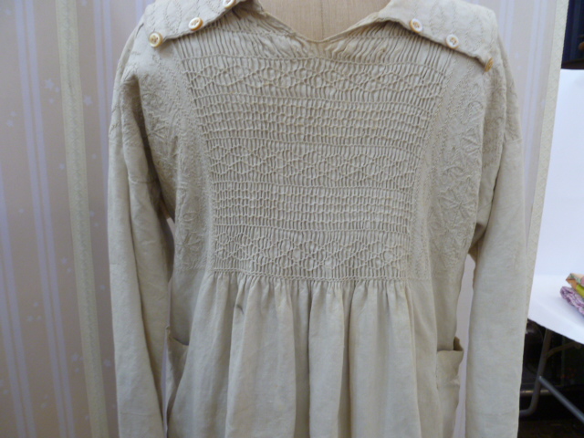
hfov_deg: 63.4
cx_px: 292
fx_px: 472
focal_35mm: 28
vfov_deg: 49.7
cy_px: 219
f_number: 3.3
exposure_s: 1/30
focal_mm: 5
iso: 200
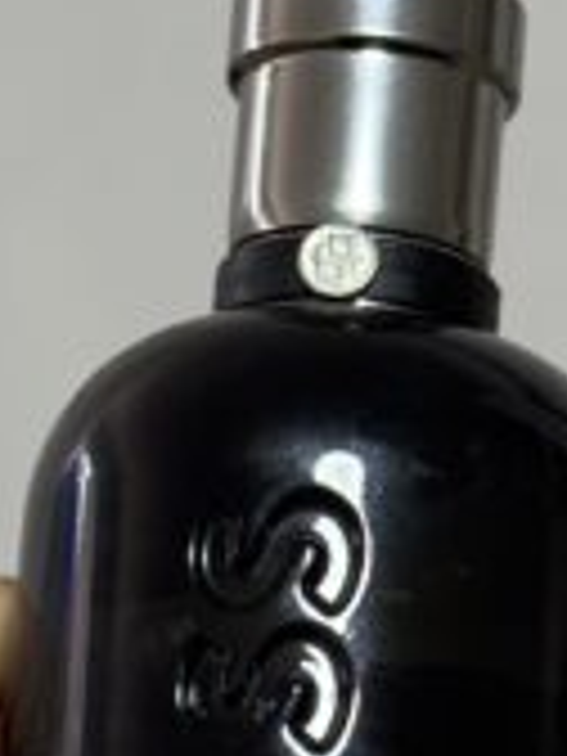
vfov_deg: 12.0
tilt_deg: -23.8
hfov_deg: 9.1
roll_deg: -4.0
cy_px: 655
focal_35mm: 164
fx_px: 3582
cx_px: 274
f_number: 1.78
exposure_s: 1/50
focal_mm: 6.76
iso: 80
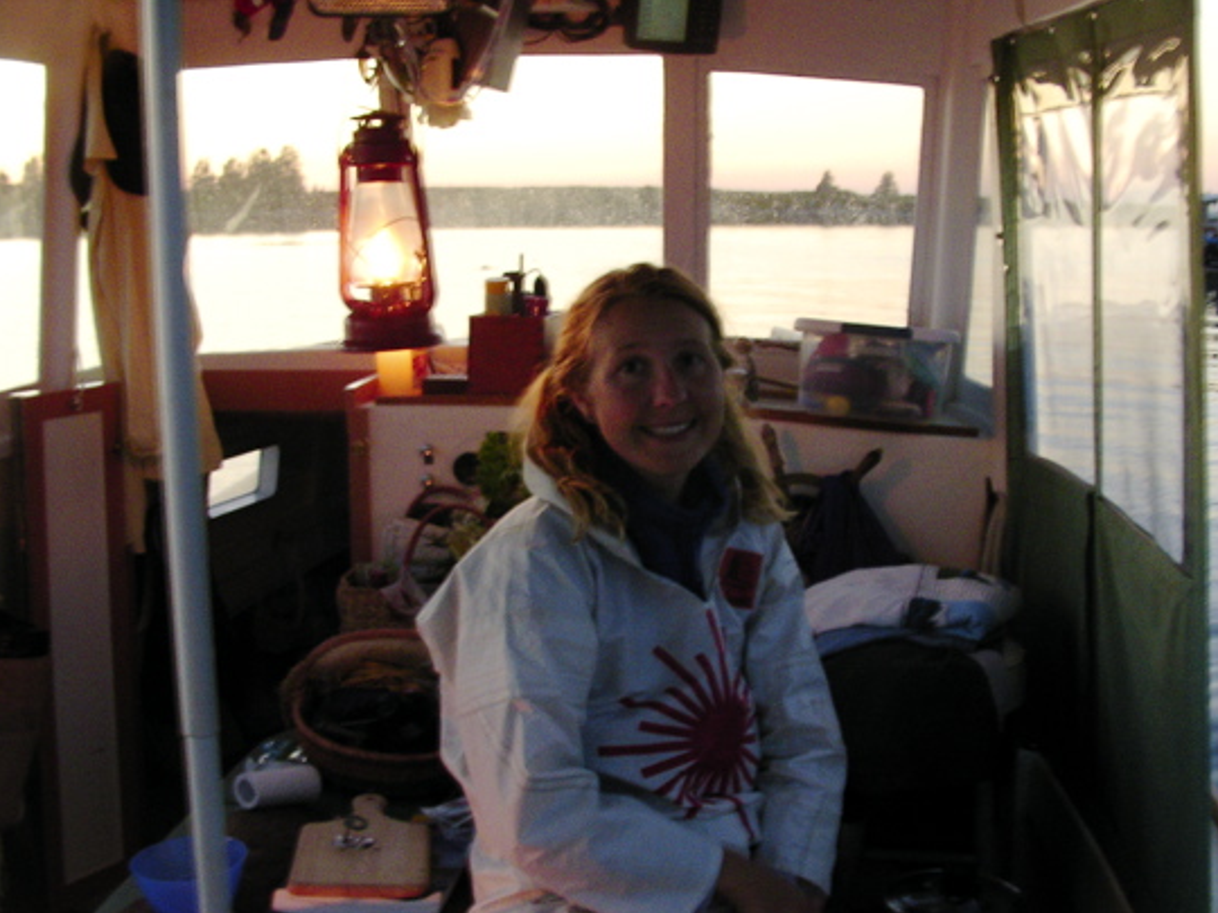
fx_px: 1583
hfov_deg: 42.1
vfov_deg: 32.2
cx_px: 629
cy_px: 480
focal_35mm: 45
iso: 100
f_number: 3.5
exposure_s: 1/4
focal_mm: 5.8
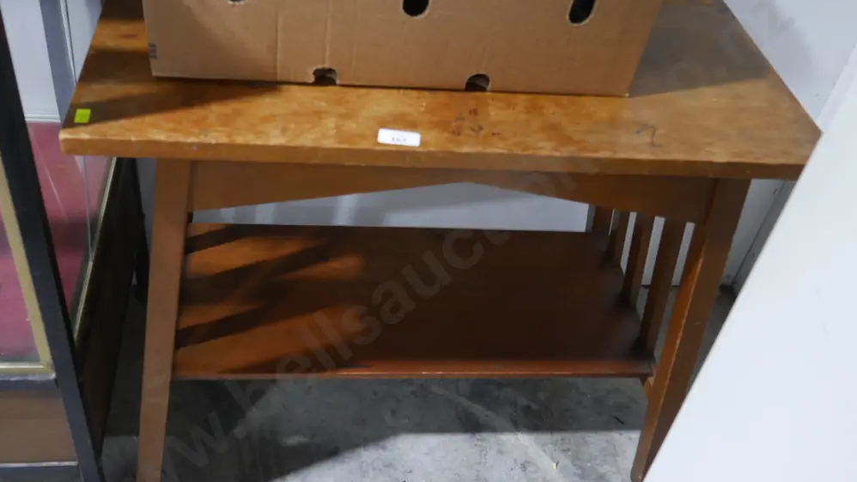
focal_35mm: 38
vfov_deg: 31.1
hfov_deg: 52.8
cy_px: 270
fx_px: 863
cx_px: 433
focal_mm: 17
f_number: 4
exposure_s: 1/60
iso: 1000
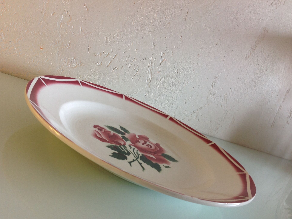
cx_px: 142
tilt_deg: -12.5
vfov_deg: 39.6
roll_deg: -25.3
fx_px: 304
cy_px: 110
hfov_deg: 51.4
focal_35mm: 36
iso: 64
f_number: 2.4
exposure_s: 1/15
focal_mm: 4.28
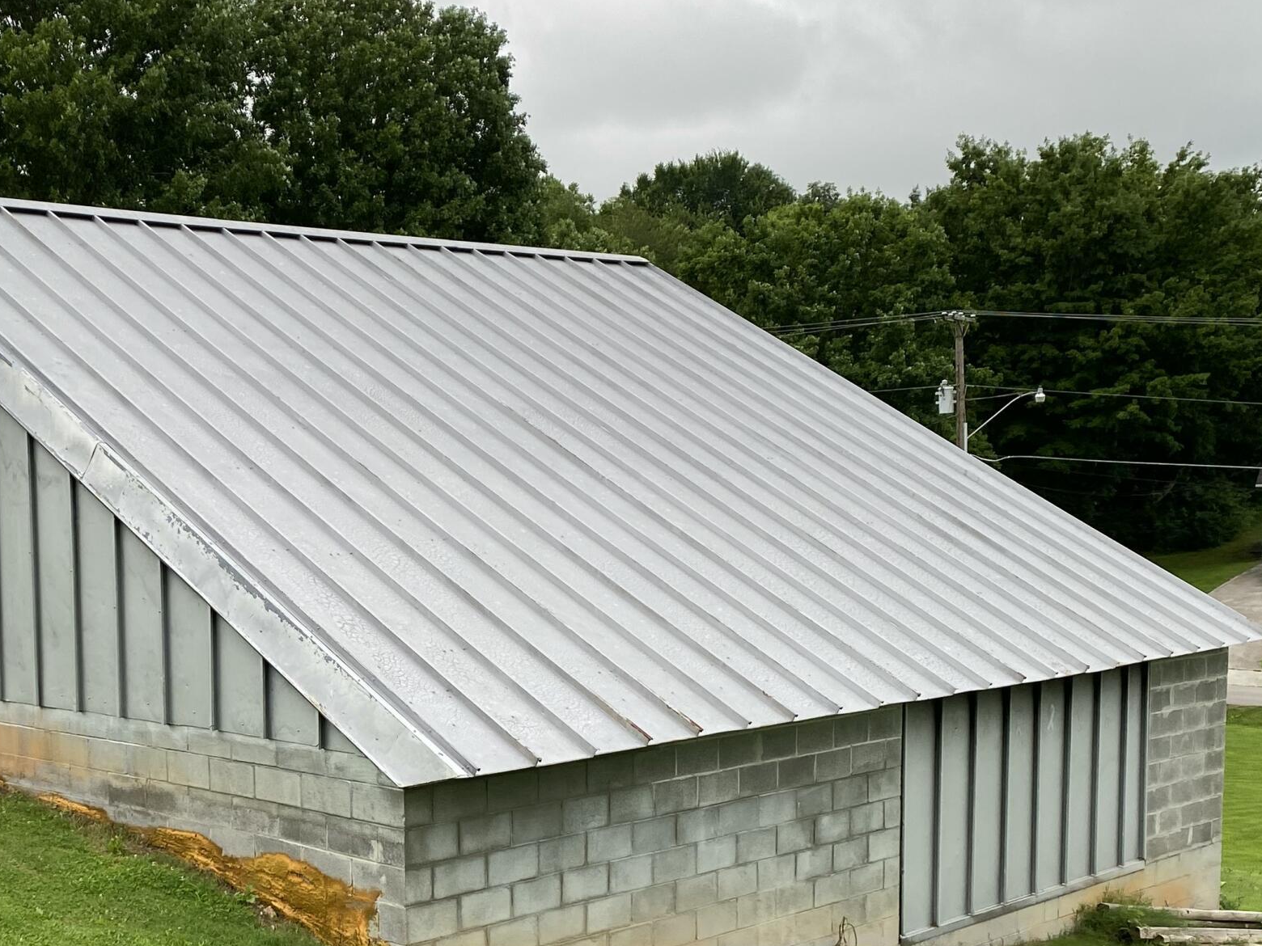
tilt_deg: -2.1
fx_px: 1823
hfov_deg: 36.7
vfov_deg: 28.8
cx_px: 234
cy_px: 660
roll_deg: +2.3
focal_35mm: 50
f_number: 1.8
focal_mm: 4.25
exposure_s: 1/258
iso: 32
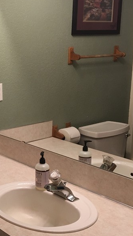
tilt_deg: -12.3
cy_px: 123
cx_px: -1
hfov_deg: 21.1
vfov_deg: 37.8
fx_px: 345
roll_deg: -0.3
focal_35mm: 55
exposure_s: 1/15
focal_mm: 4.15
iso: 40
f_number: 2.2
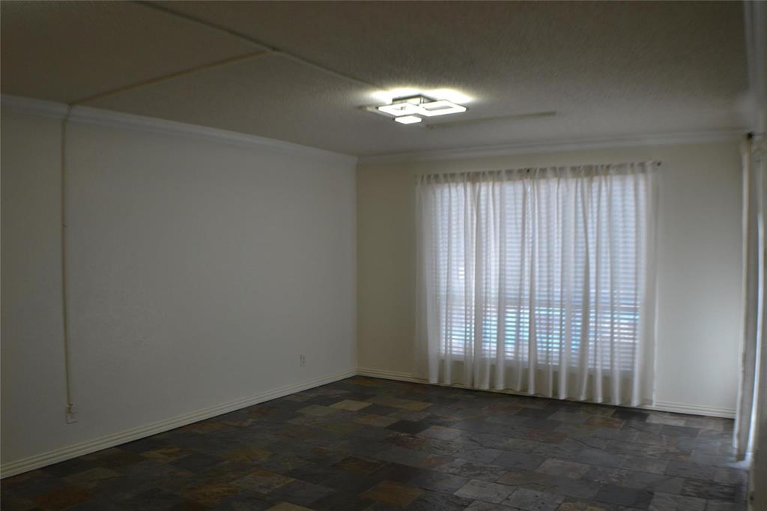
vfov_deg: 36.8
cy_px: 256
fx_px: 767
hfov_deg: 53.1
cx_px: 384
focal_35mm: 36
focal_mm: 24
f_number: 4.2
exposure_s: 1/80
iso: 400
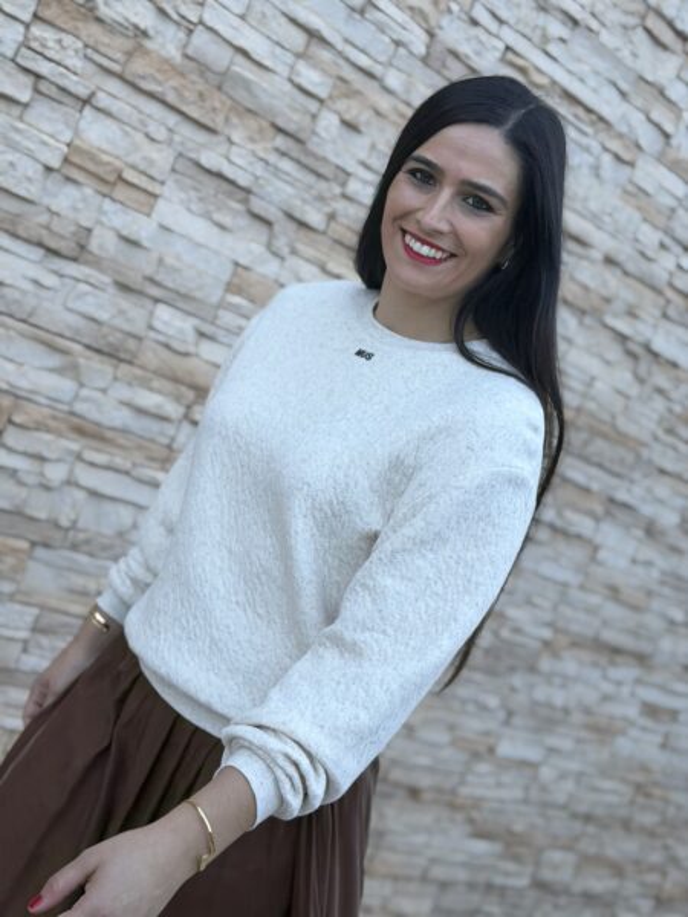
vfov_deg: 39.7
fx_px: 1272
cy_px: 458
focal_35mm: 48
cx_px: 344
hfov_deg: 30.3
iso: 64
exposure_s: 1/375
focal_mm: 6.76
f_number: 1.78
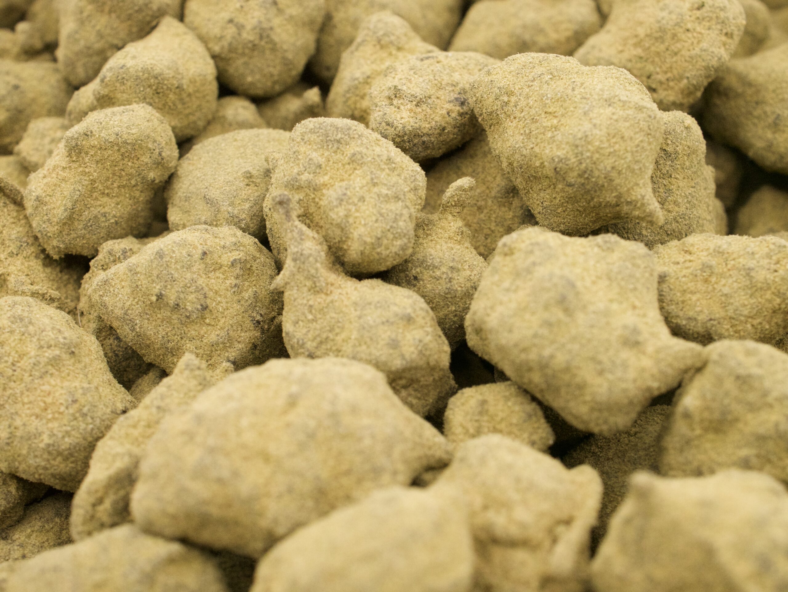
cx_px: 394
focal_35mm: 60
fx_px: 1366
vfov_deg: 24.4
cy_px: 296
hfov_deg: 32.2
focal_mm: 30
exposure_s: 1/60
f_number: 7.1
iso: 2500
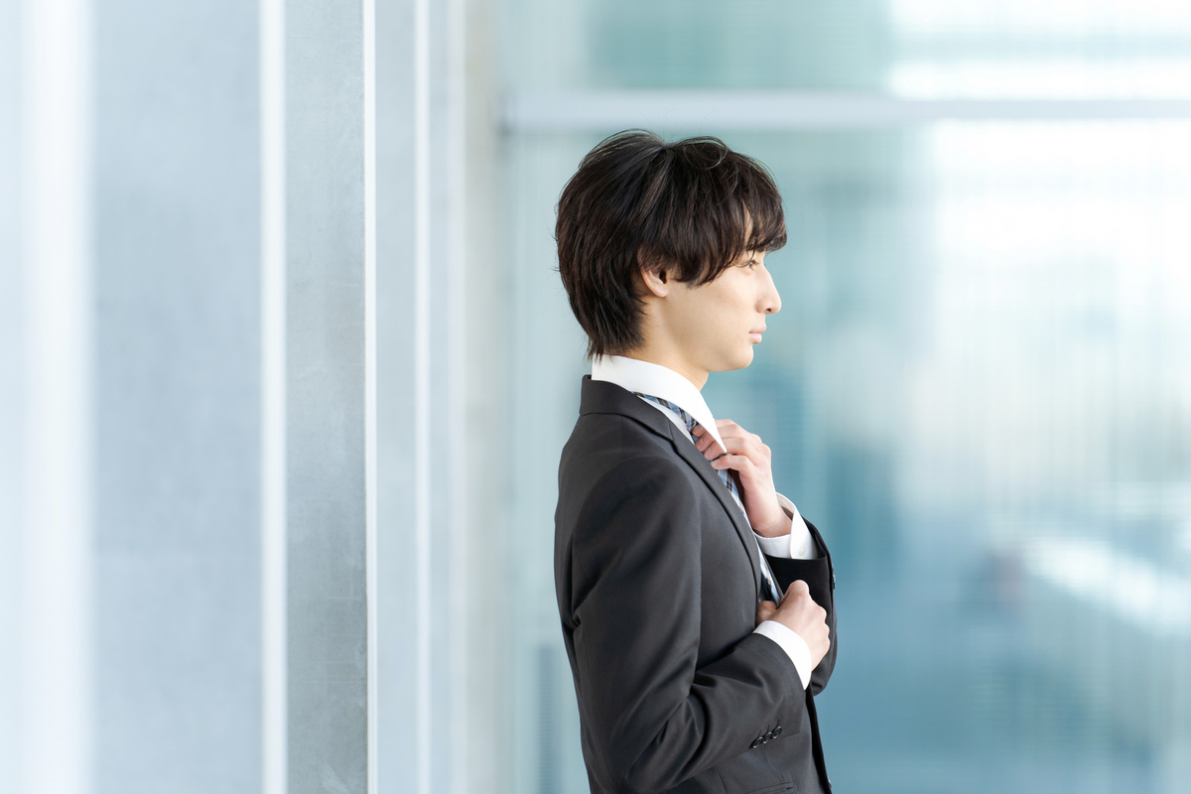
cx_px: 596
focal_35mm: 180
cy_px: 397
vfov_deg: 7.6
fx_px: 5955
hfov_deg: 11.4
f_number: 3.5
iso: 400
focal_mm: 180
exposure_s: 1/160
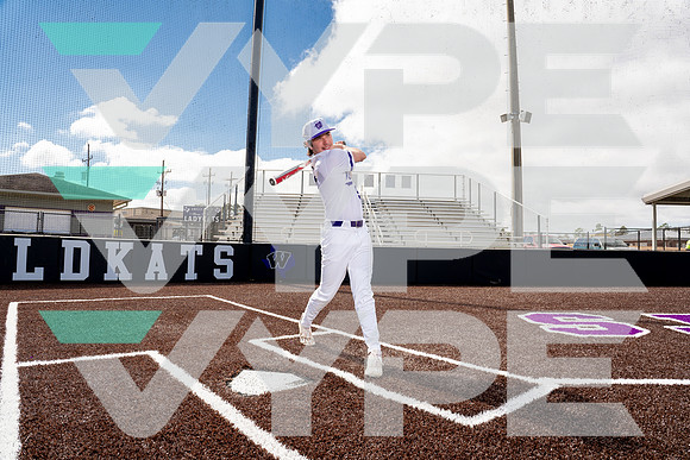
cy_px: 230
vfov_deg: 55.1
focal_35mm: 23
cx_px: 345
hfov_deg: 76.1
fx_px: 441
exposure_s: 1/160
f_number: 8
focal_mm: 23
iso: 100
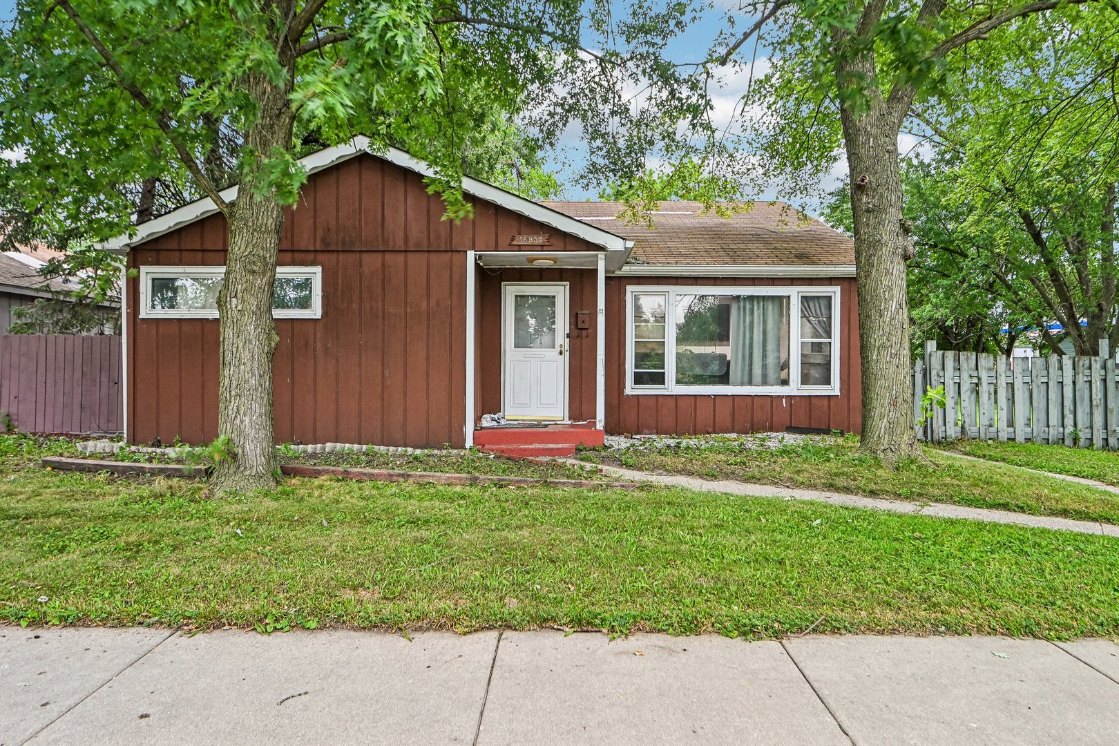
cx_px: 560
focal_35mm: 22
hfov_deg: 78.6
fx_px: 684
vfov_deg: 57.2
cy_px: 373
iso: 400
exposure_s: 1/3.33
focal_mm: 22
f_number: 13
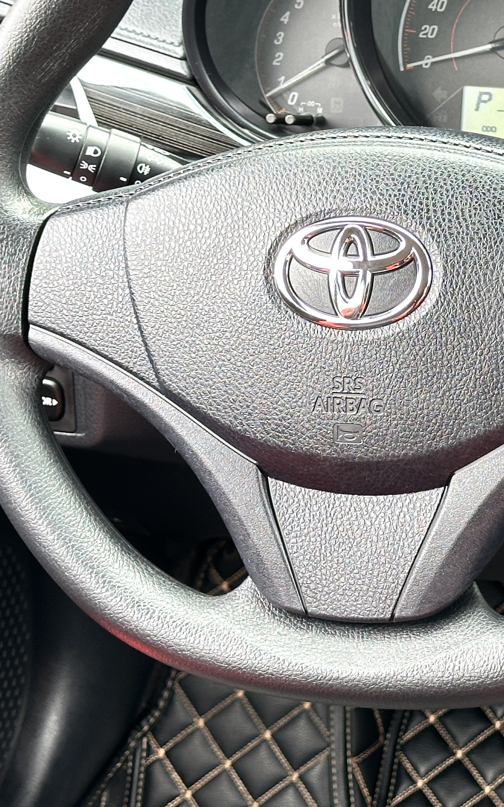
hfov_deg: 13.4
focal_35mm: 97
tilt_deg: -22.5
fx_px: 2132
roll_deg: +1.7
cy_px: 243
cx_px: 409
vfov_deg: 21.3
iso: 80
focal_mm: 6.86
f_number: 1.78
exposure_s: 1/88
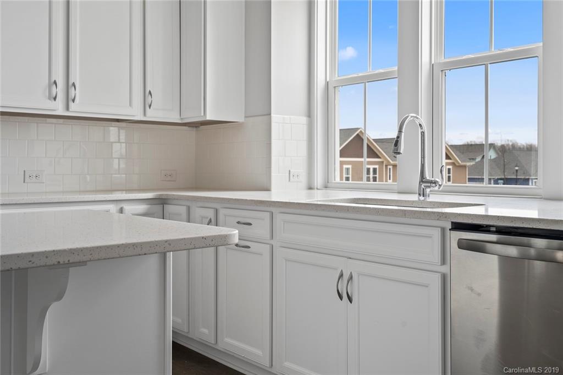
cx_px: 282
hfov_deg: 54.5
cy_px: 188
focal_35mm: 35
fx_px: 547
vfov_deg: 37.8
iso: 200
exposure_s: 1/8
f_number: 8
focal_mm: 35
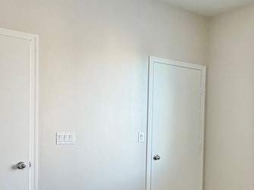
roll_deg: -1.1
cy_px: 131
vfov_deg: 33.2
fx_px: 316
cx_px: 231
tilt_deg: -2.0
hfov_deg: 40.4
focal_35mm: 43
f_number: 2.2
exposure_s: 1/87
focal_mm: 2.22
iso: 320
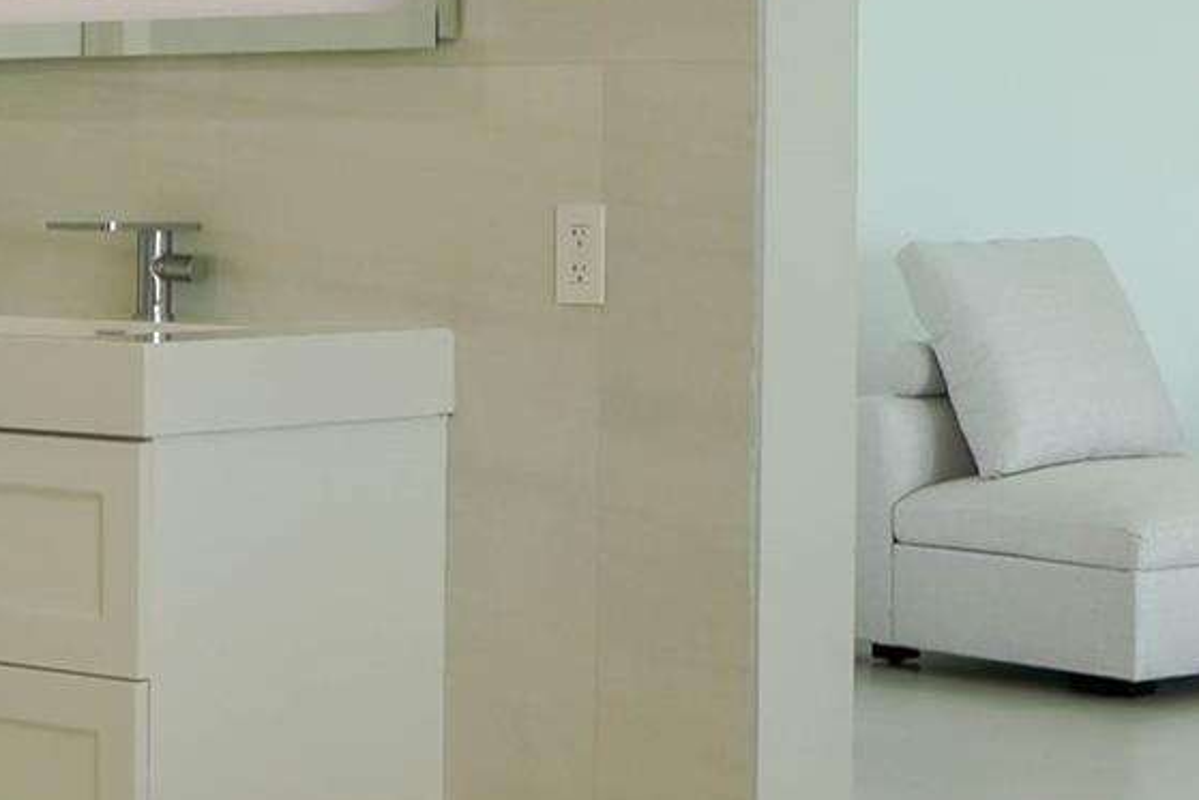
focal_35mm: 103
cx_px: 781
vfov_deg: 13.2
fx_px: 3431
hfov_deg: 19.8
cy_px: 85
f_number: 5.6
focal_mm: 24
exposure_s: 1/400
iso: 640
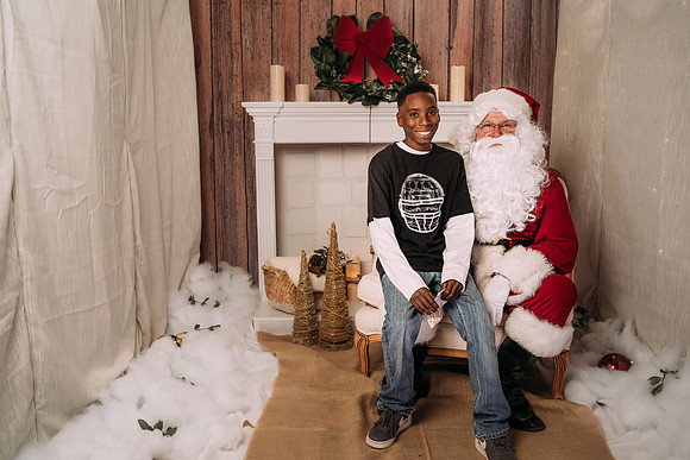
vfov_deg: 35.8
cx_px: 353
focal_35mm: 37
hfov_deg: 51.7
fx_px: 712
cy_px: 237
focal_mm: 35
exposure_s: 1/100
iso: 100
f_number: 5
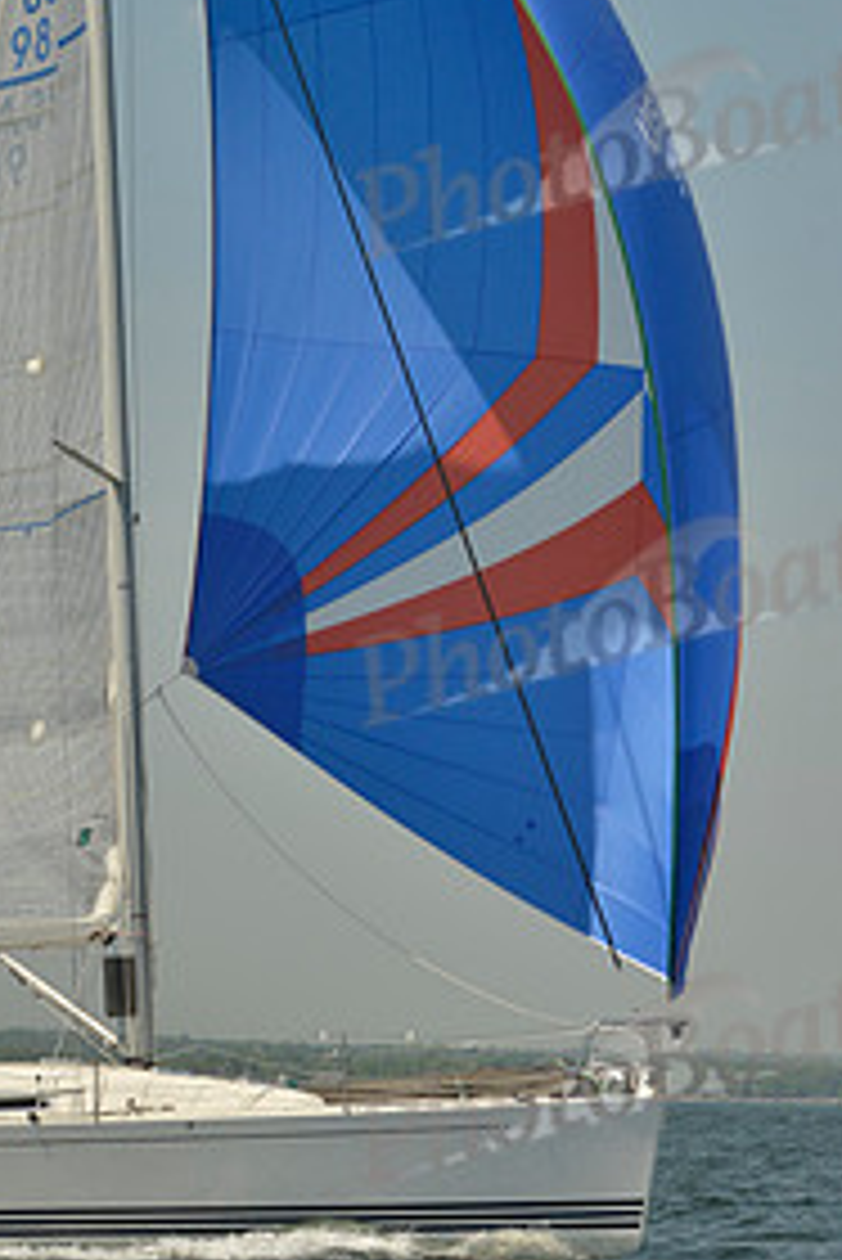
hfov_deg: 9.4
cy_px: 441
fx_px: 5080
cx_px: 124
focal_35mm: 145
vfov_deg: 14.1
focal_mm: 70
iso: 200
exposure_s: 1/1250
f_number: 8
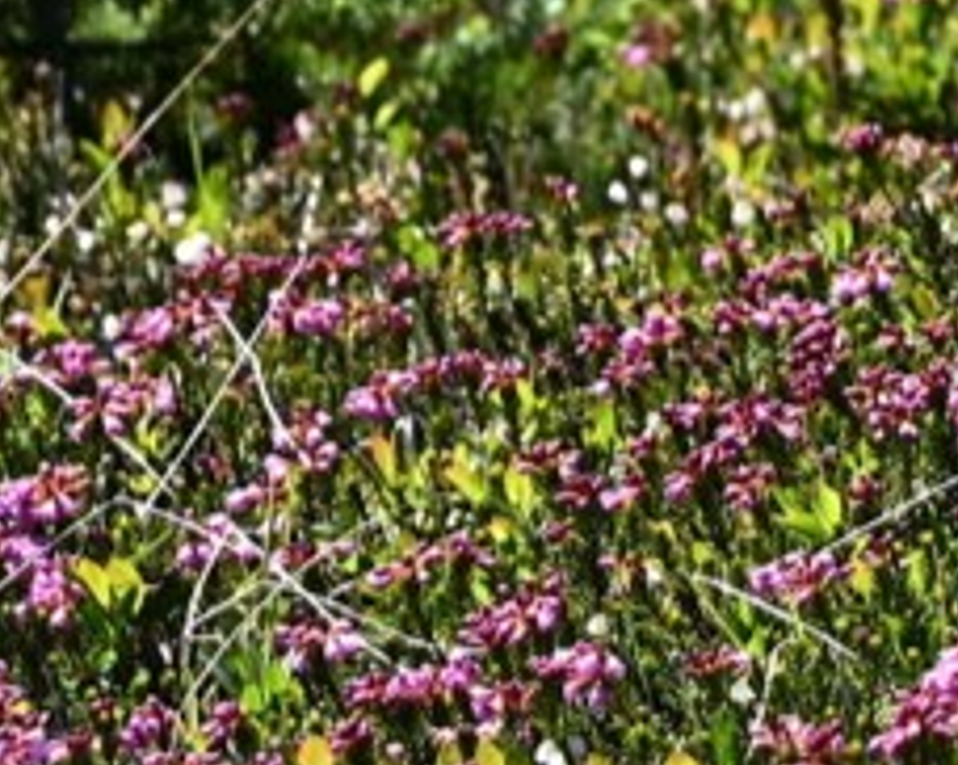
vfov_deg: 2.1
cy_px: -614
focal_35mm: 724
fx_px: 20510
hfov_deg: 2.7
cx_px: 1945
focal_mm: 110
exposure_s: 1/400
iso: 100
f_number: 5
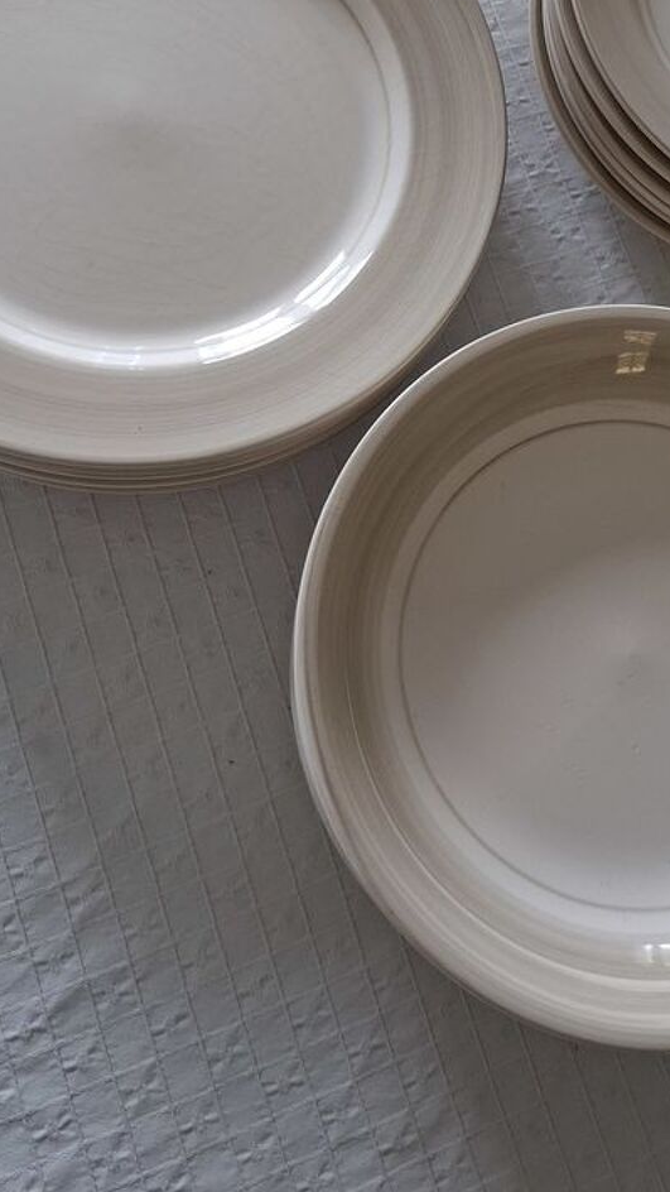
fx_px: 1263
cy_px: 377
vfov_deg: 49.4
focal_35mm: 40
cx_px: 464
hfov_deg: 29.4
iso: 125
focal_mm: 3.98
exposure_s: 1/100
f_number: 1.8
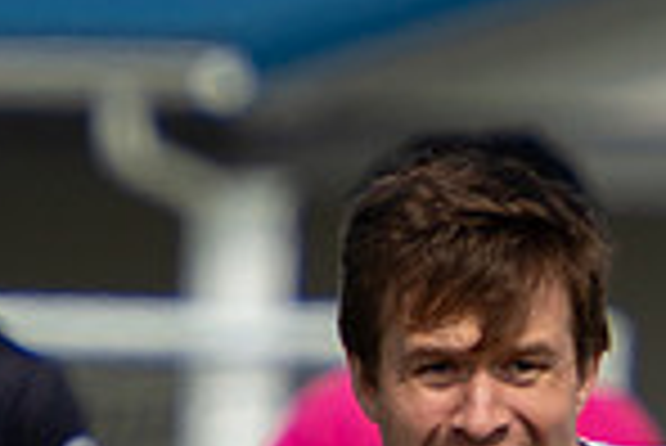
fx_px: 47387
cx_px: 742
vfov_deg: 0.5
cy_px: 636
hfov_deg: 0.8
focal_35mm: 2559
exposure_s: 1/2500
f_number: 5.6
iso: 220
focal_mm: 360
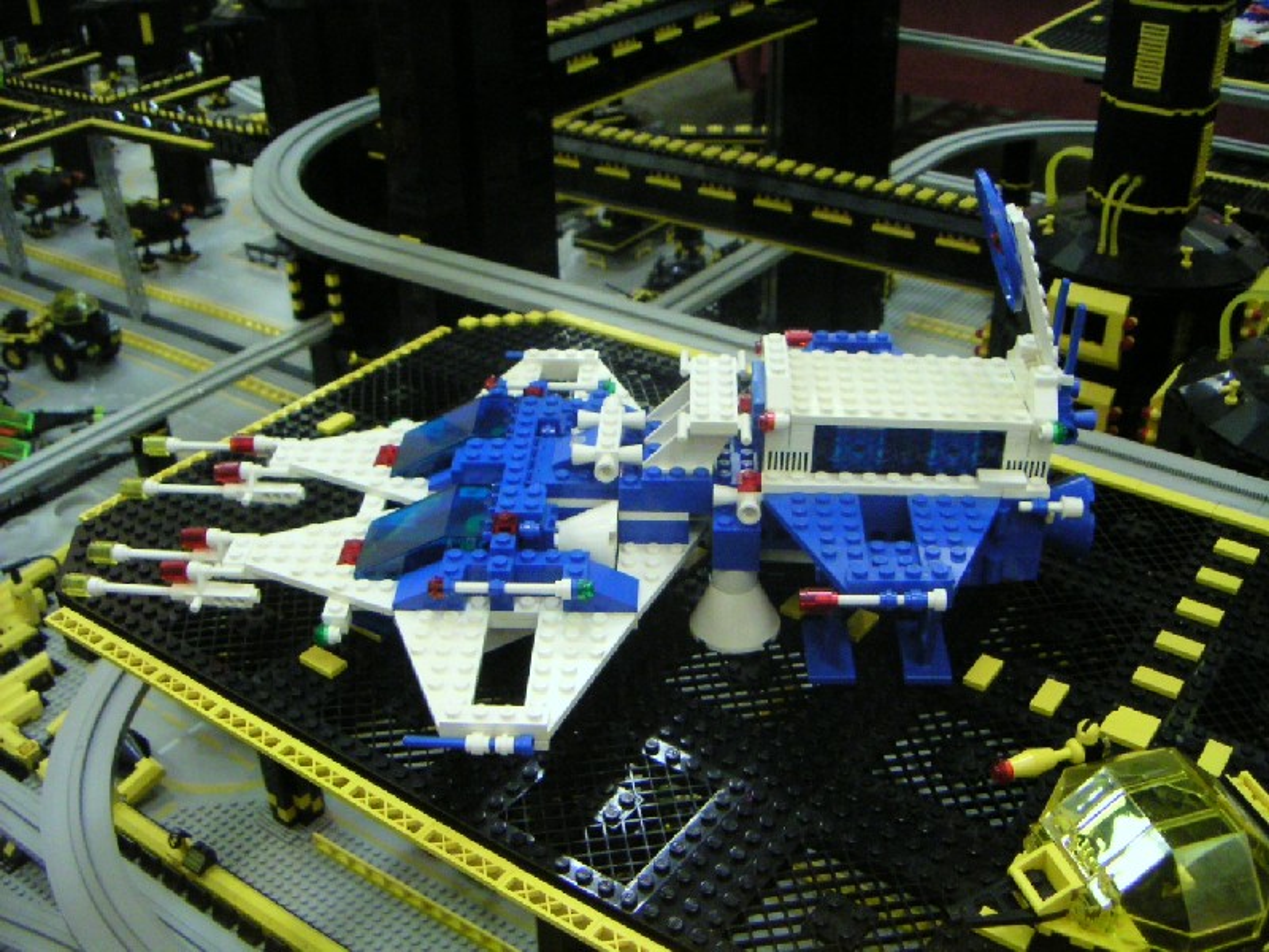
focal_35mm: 37
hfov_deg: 50.1
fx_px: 1356
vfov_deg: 38.7
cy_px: 476
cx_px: 634
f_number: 2.8
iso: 400
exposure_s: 1/30
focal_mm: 4.8
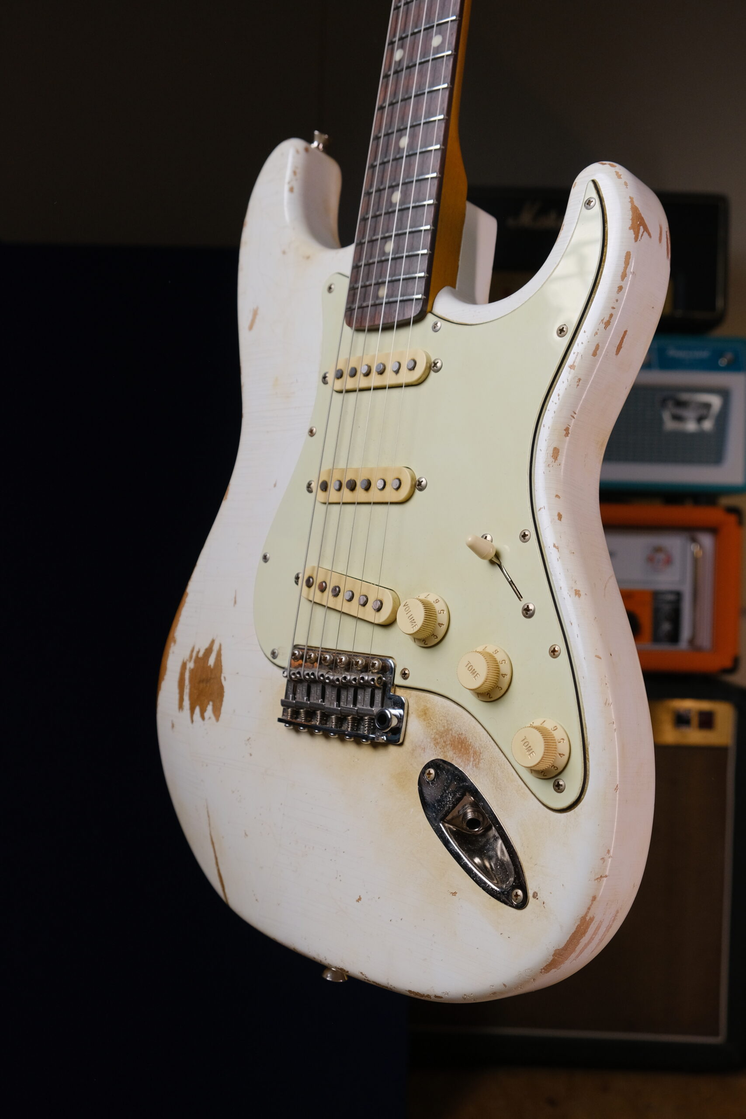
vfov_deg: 54.4
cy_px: 560
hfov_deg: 37.9
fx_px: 1088
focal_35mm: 35
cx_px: 373
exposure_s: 1/180
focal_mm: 23.3
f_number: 4.5
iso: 800
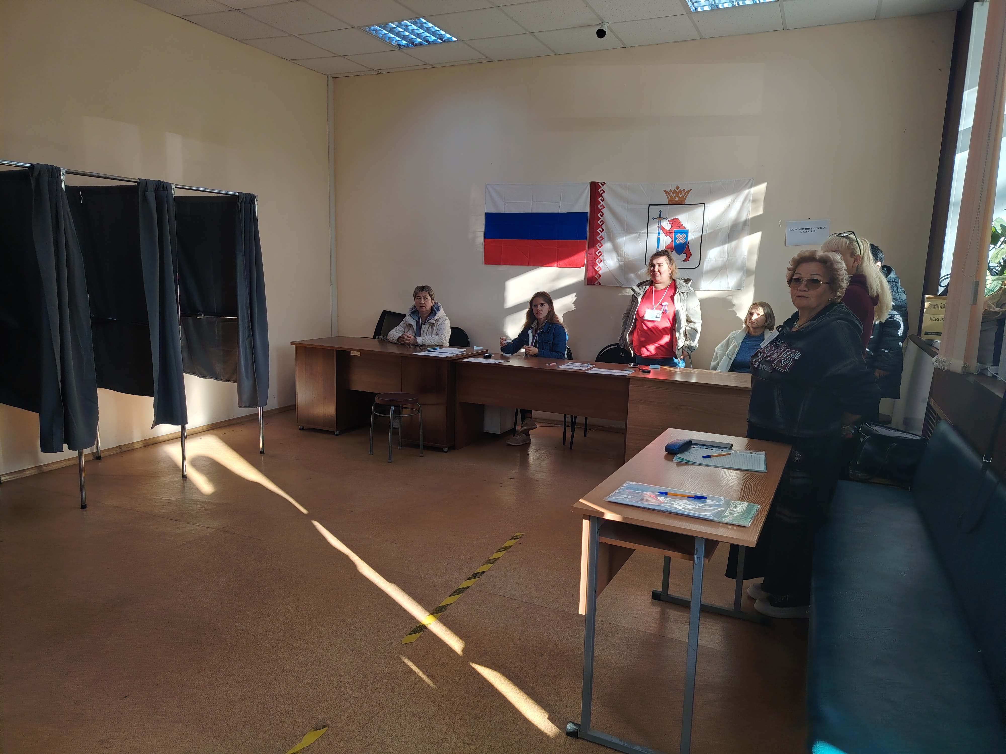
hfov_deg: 71.6
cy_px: 377
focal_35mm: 24
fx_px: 697
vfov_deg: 56.8
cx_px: 503
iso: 100
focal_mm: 5.25
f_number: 1.75
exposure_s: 1/50
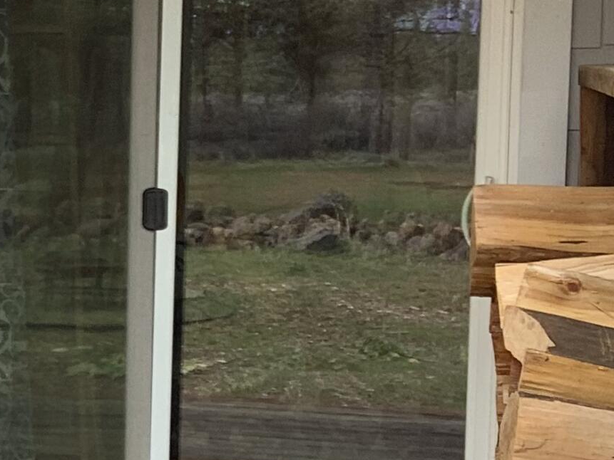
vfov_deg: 13.7
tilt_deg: -6.2
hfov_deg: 17.0
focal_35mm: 108
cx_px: -205
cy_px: 277
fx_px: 1916
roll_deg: +0.8
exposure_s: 1/105
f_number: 2.4
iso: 25
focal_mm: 3.3
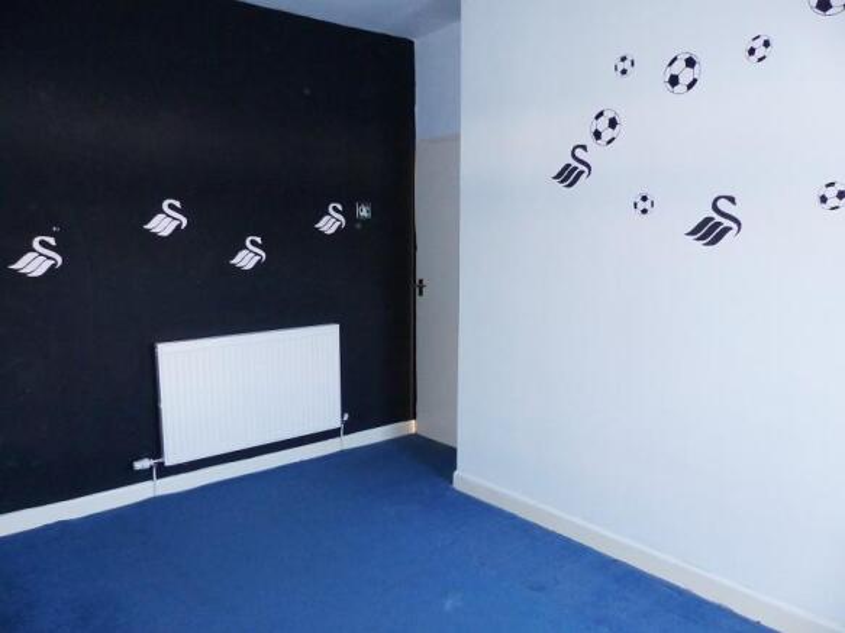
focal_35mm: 25
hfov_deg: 69.4
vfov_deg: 54.9
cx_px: 422
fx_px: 610
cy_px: 316
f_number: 2.8
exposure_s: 1/60
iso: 400
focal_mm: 4.5
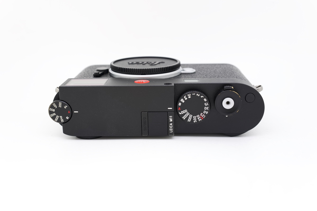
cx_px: 158
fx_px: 378
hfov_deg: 45.4
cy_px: 106
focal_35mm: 43
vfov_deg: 31.2
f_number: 8
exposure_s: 1/80
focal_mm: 43
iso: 800
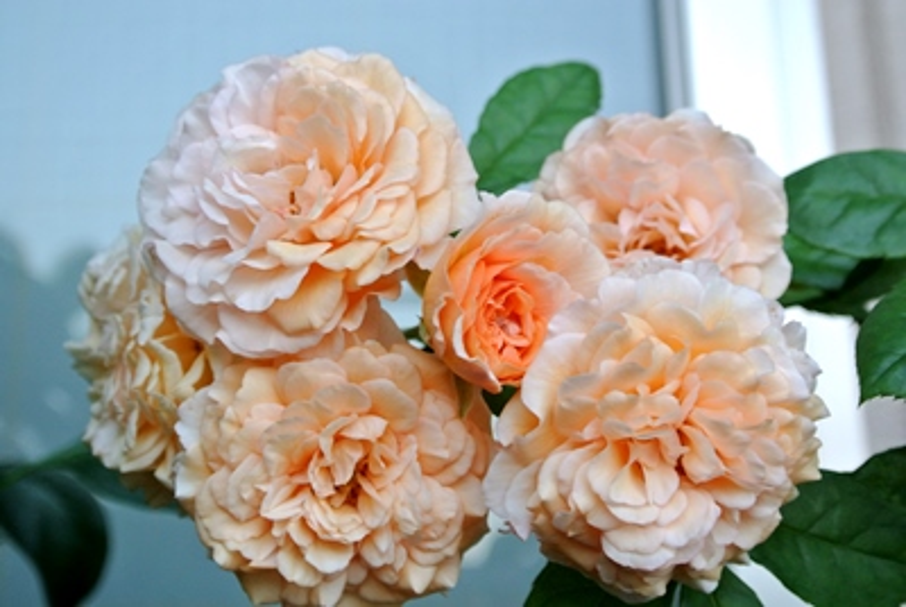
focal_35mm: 54
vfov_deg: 25.1
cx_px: 453
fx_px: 1361
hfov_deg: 36.8
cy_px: 304
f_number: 5
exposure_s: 1/60
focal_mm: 20.3
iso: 500
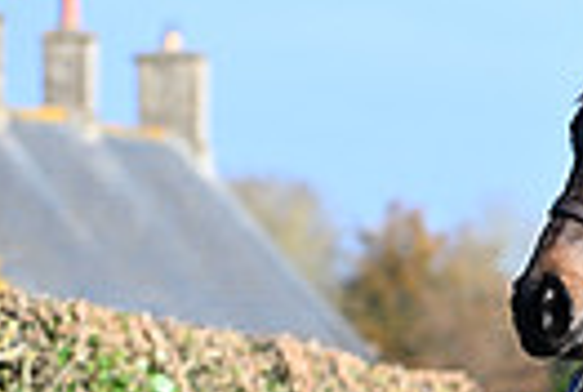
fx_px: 8310
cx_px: 1277
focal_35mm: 512
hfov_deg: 4.0
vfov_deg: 2.7
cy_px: 537
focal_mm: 116
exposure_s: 1/1000
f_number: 4.5
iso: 320
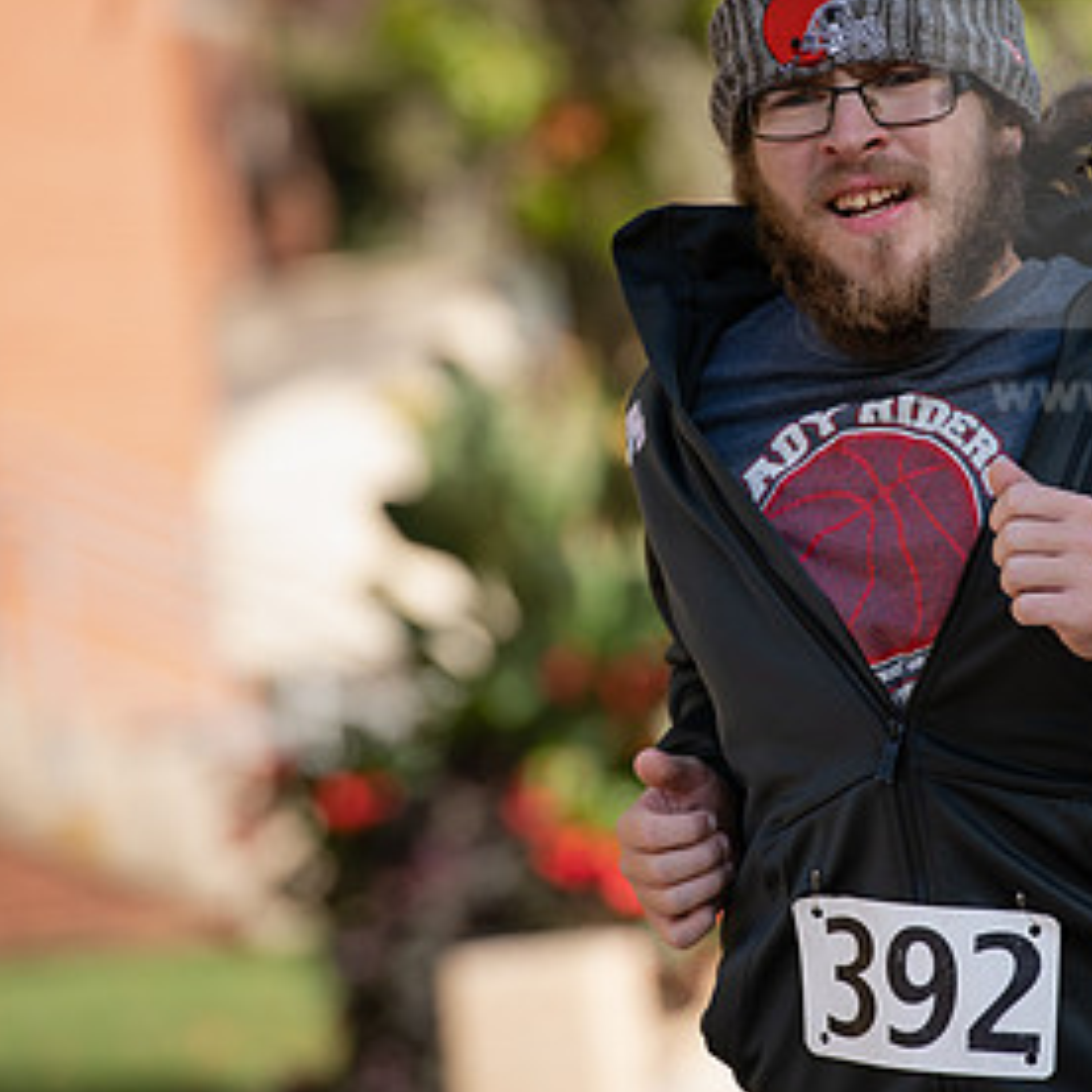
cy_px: 477
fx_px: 12741
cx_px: 811
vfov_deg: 4.9
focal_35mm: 357
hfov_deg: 4.9
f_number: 4.5
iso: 250
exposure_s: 1/800
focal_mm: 200
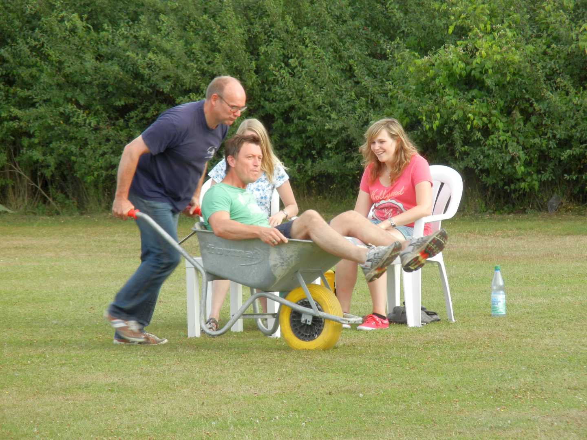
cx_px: 294
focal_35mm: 300
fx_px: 5087
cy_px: 220
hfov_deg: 6.6
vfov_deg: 5.0
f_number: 5.6
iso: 160
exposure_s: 1/112
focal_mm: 54
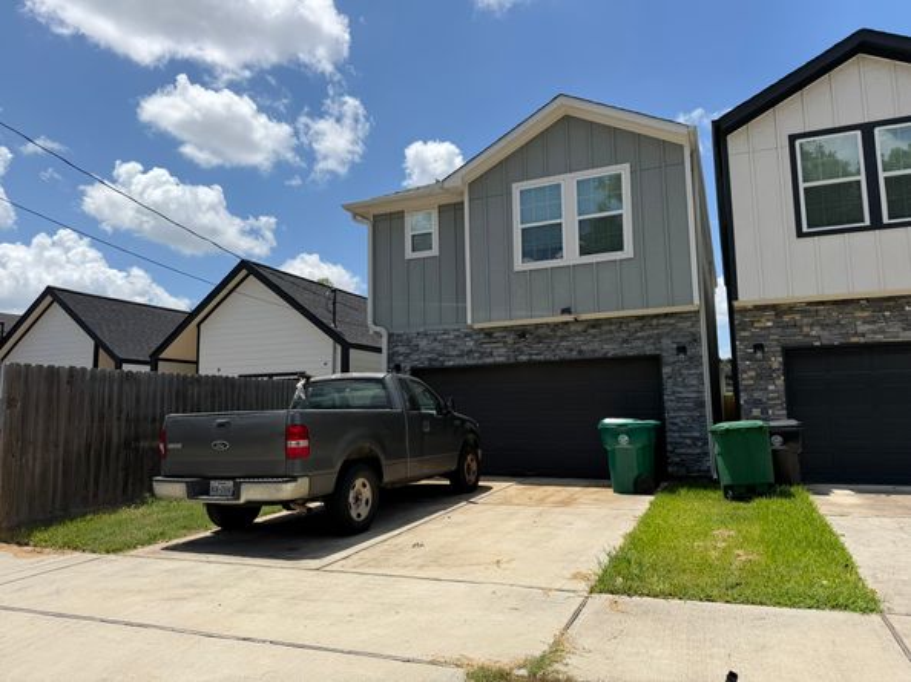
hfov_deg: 71.6
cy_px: 341
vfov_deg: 56.8
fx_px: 631
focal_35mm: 24
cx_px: 456
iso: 80
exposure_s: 1/6711
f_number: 1.78
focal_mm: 6.76
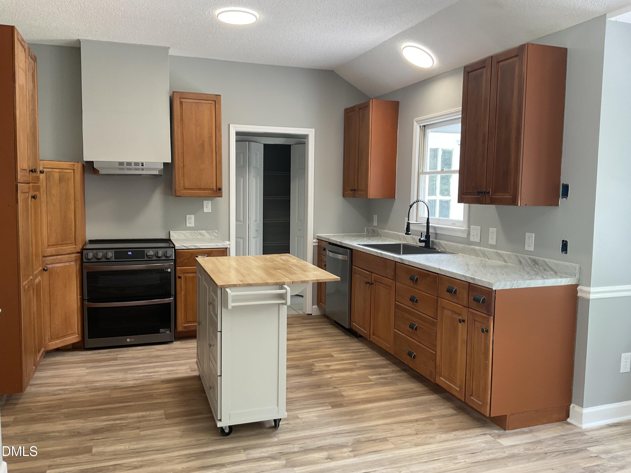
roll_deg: -0.9
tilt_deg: -5.2
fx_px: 529
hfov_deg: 61.7
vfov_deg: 48.2
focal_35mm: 29
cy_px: 236
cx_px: 316
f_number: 1.8
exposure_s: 1/60
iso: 40
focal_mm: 3
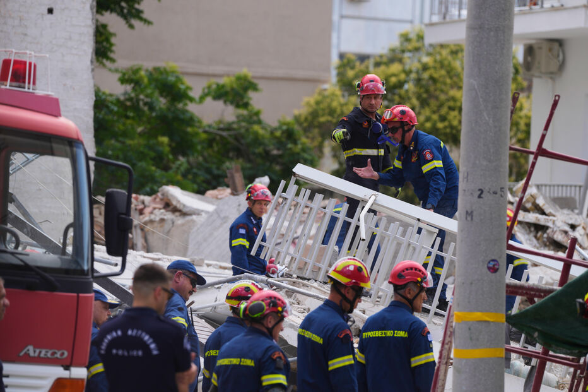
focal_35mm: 200
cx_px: 294
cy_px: 196
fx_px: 3266
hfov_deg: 10.3
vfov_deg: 6.9
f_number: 3.5
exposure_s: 1/500
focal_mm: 200
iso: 80
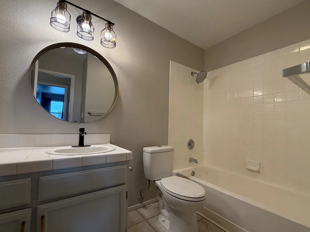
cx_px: 152
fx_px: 143
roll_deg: -2.4
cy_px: 120
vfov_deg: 78.1
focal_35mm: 16
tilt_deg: +1.5
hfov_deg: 94.5
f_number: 2.2
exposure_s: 1/120
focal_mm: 2.22
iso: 250
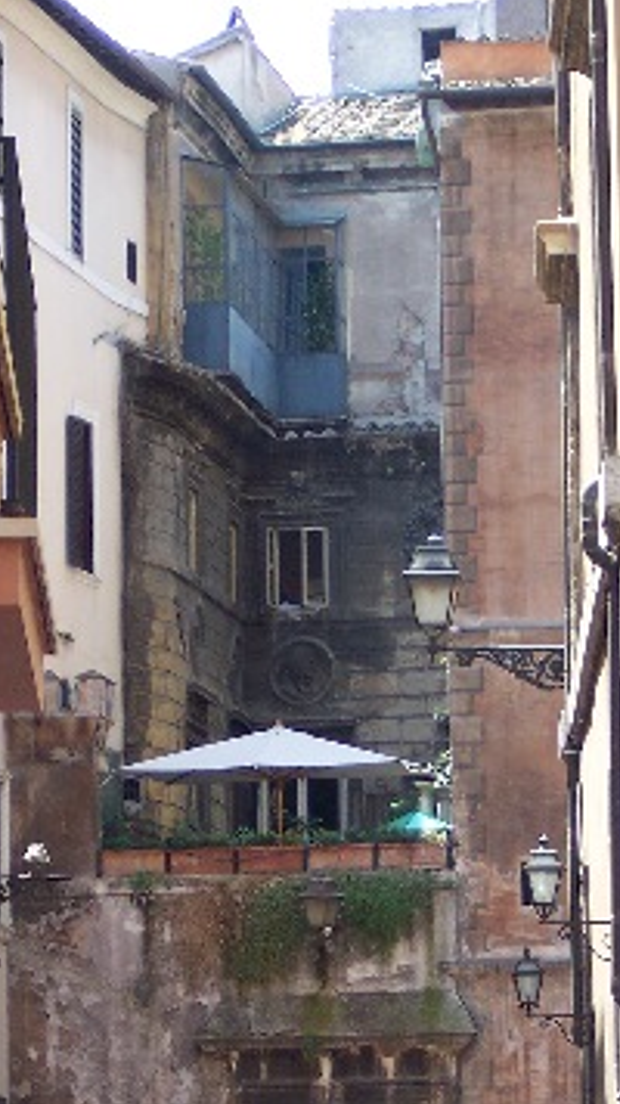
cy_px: 757
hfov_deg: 5.8
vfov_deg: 10.3
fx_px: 6114
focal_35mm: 209
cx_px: 336
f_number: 4.8
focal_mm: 24
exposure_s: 1/180
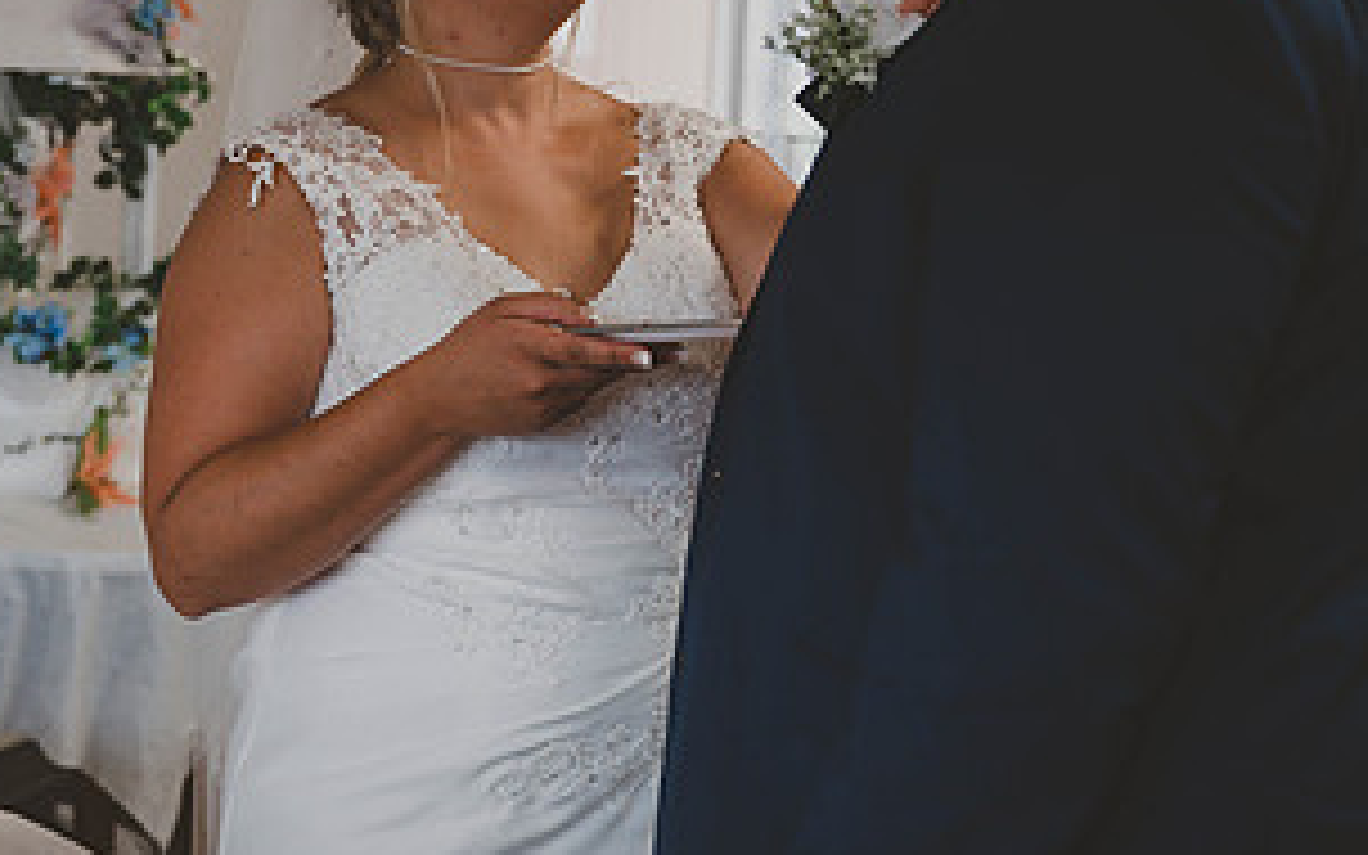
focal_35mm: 72
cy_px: 89
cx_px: 482
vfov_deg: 17.8
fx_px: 2684
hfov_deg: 28.4
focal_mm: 37
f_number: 2.8
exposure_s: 1/125
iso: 900
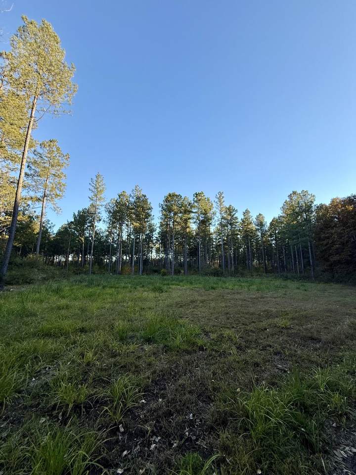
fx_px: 192
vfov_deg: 102.1
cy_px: 238
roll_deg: -0.7
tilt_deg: +11.4
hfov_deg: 85.7
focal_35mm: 14
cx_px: 178
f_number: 2.2
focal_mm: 2.22
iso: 50
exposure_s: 1/405
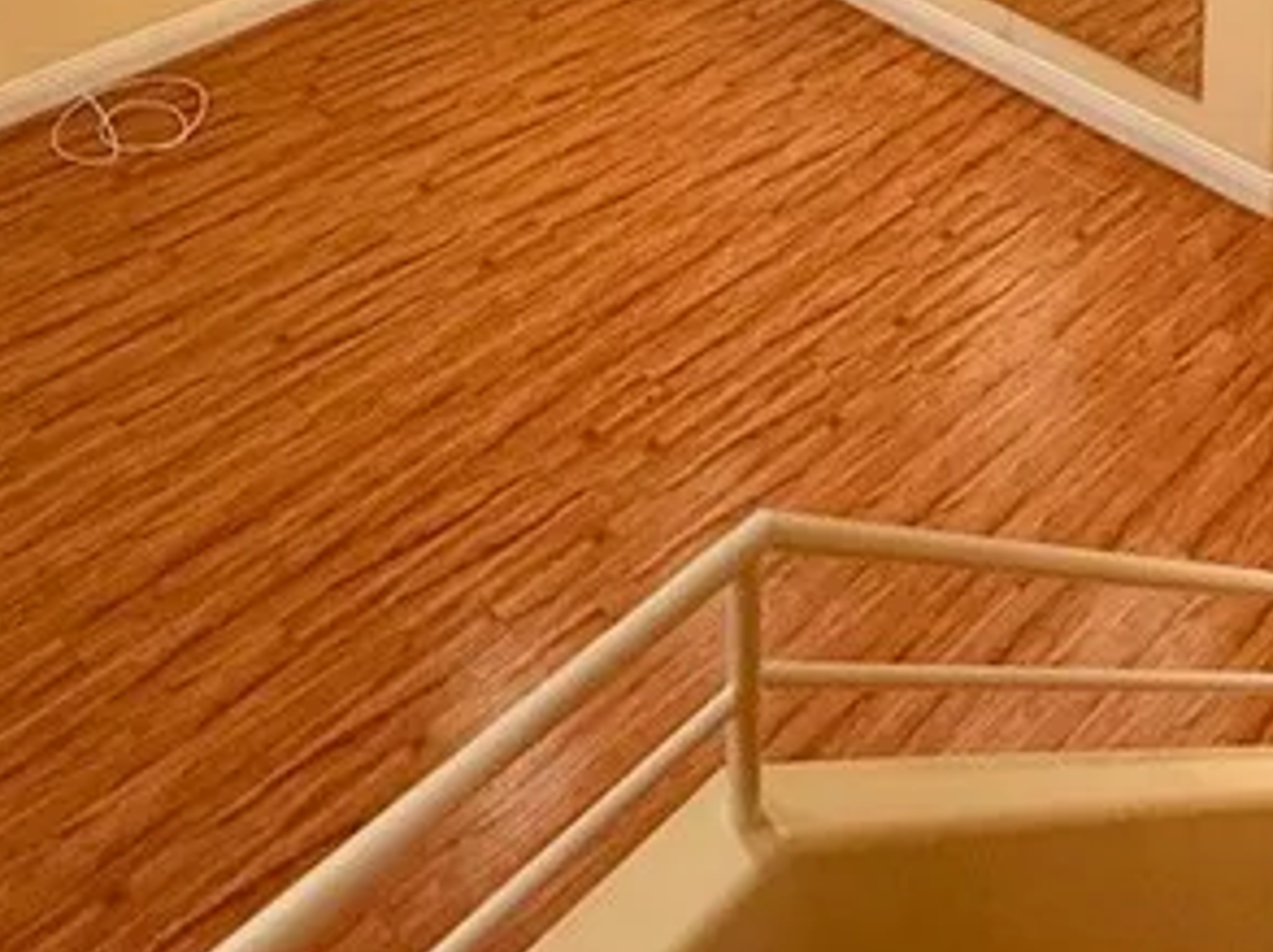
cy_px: -691
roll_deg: -0.2
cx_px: 825
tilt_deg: -8.0
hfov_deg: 38.6
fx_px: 1800
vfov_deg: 21.4
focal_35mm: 49
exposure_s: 1/120
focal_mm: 2.22
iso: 320
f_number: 2.2
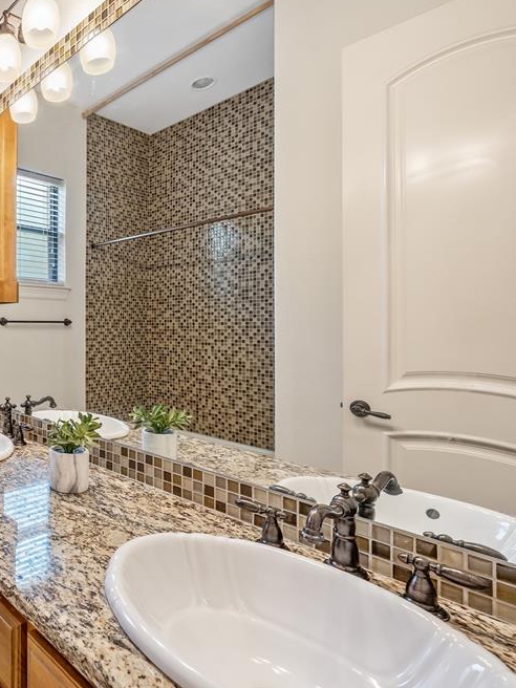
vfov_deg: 79.0
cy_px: 334
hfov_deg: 51.4
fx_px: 417
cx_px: 4
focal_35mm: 21
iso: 800
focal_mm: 14
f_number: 8
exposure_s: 1/20
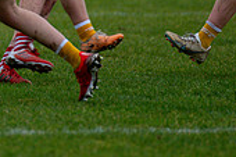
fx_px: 6713
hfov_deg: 2.0
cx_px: -85
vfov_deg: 1.3
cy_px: -97
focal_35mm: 1025
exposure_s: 1/640
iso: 2000
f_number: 2.8
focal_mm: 300
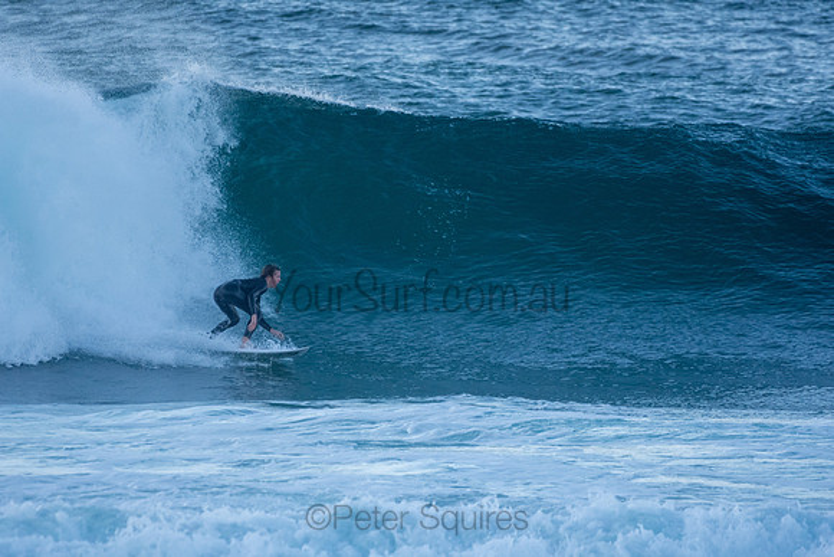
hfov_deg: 2.7
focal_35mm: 750
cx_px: 417
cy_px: 278
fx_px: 17378
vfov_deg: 1.8
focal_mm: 500
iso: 1250
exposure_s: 1/1600
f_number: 5.6
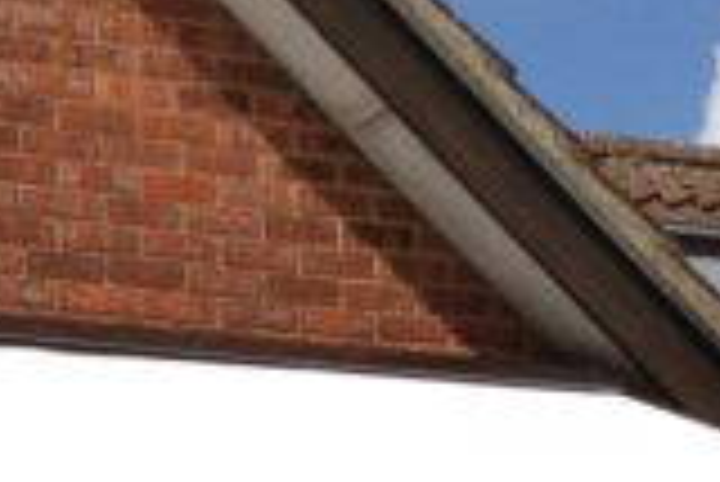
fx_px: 4664
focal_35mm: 233
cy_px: 887
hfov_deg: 8.8
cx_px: -36
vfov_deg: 5.8
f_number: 2.4
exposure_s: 1/2404
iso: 64
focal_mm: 4.28
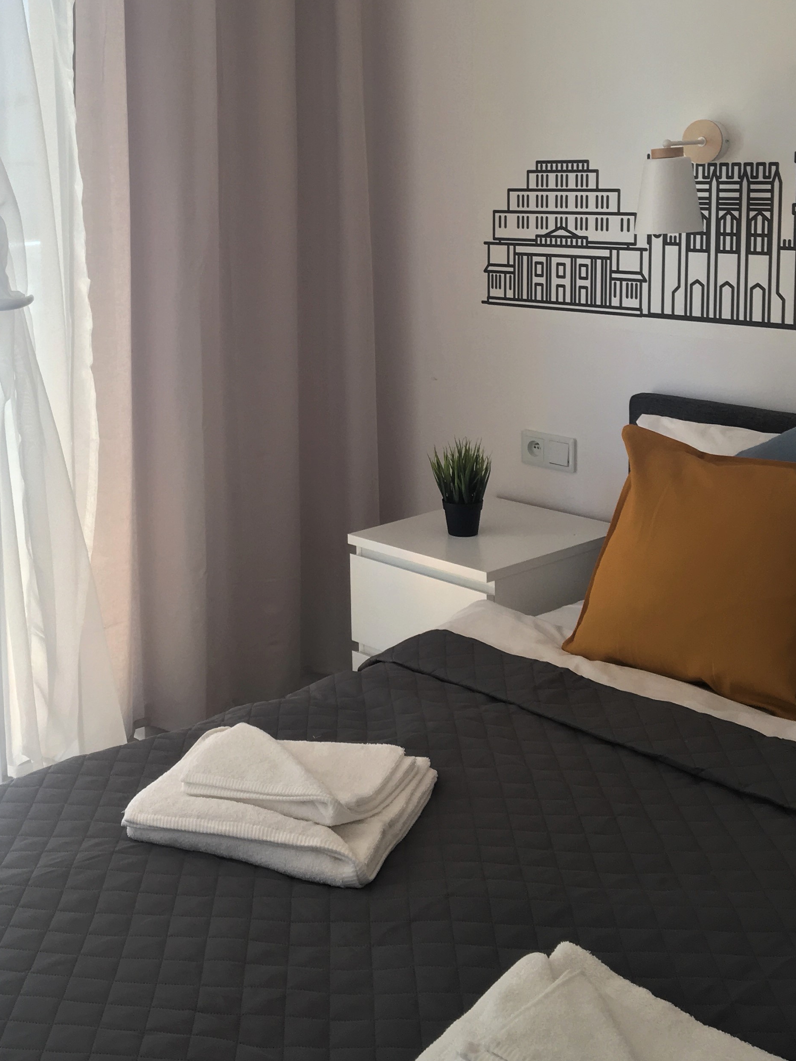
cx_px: 192
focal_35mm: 47
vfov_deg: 40.0
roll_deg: +1.2
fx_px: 1441
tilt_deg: -7.6
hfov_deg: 30.3
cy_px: 357
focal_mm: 4.15
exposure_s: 1/50
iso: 25
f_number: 2.2
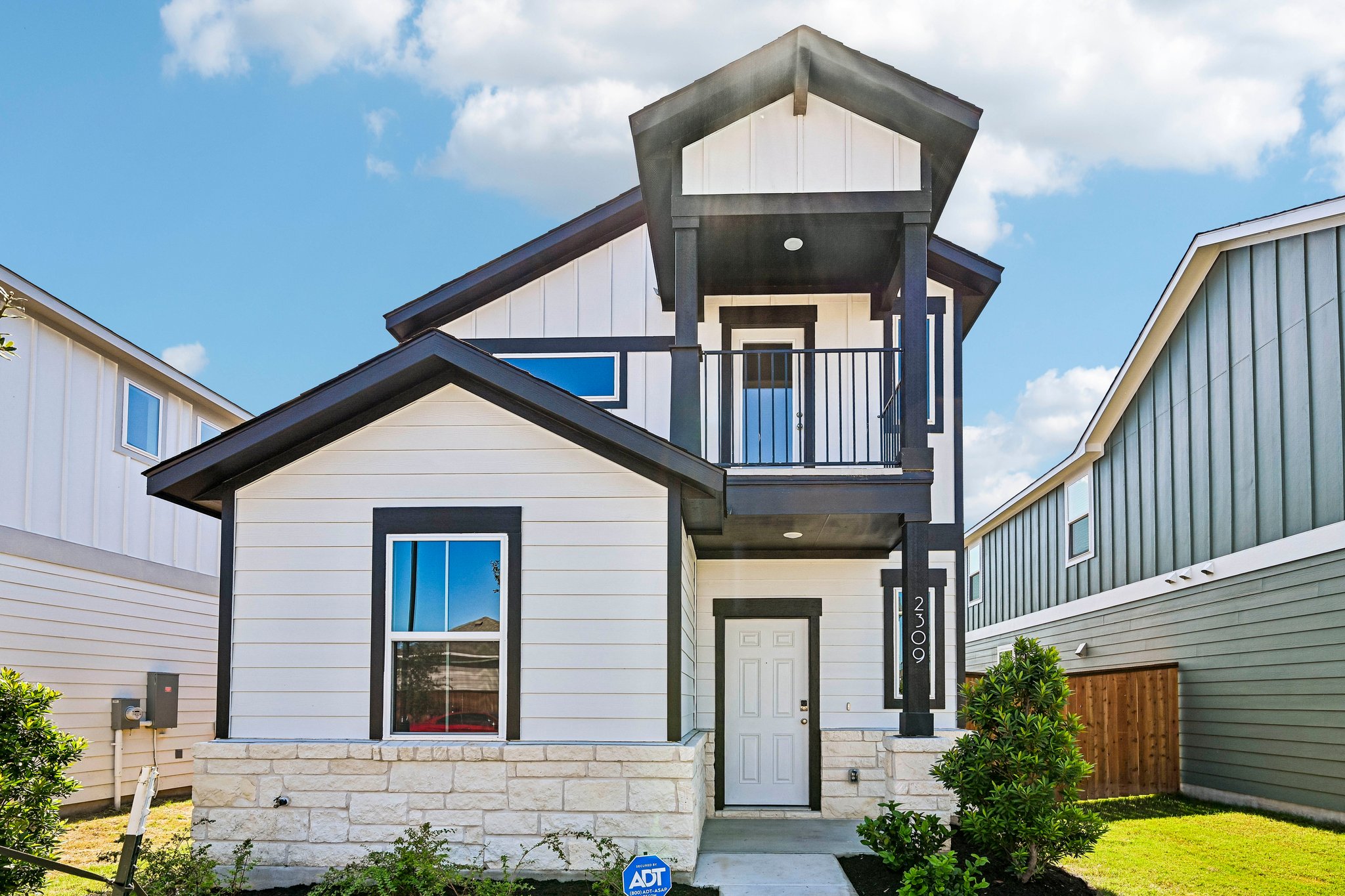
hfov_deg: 93.3
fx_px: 635
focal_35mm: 17
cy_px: 448
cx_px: 672
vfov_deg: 70.4
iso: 100
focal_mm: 17
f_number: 8
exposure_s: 1/200
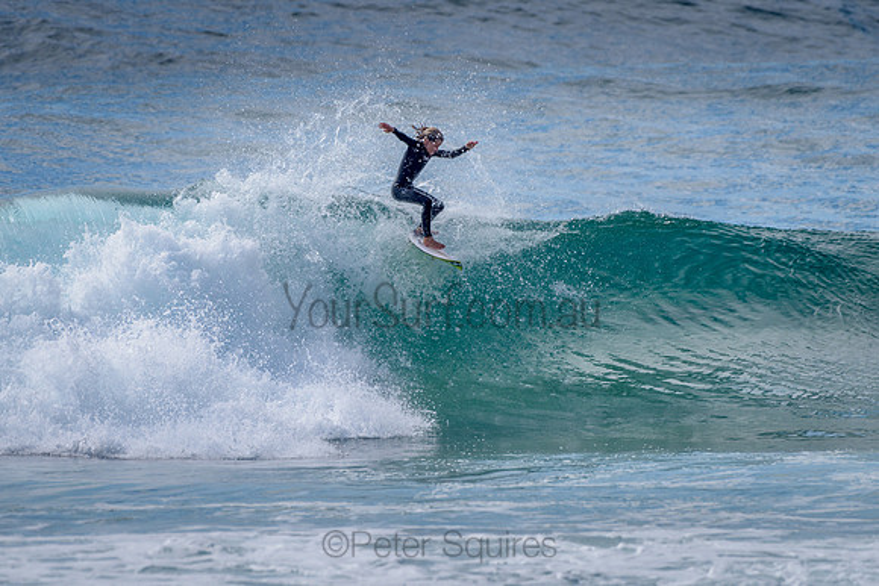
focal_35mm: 613
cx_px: 425
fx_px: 14974
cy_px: 315
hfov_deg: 3.4
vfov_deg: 2.2
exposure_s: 1/2000
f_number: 5.6
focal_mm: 500
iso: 140
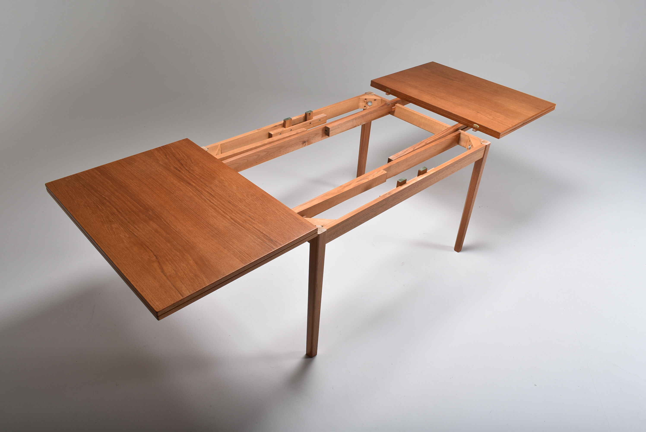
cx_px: 323
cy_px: 216
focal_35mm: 27
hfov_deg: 67.3
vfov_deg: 48.0
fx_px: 485
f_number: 11
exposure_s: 1/200
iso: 100
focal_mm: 18
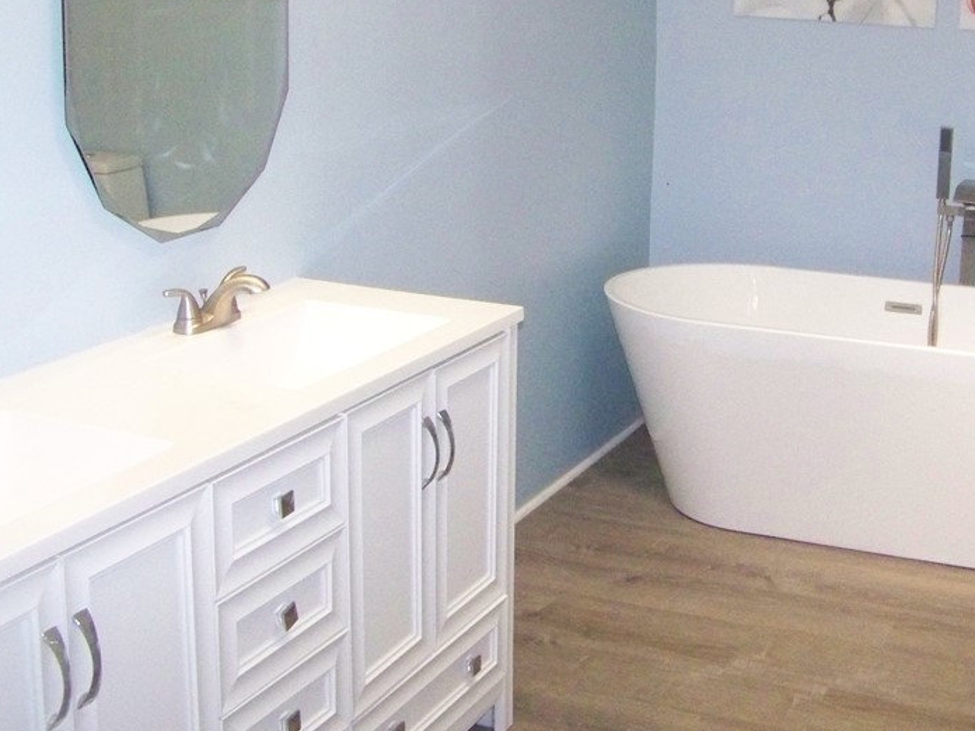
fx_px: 1493
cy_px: 209
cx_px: 566
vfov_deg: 27.3
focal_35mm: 53
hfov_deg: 36.1
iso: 800
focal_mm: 5.85
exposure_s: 1/500
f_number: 2.8
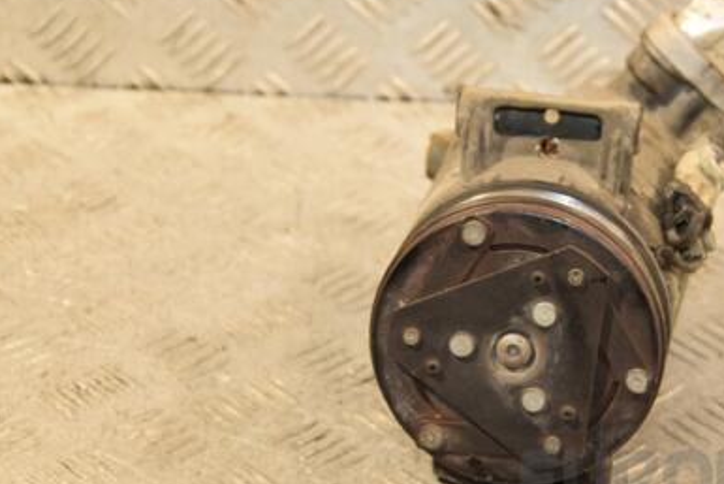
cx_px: 485
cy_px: 228
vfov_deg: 9.5
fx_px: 2917
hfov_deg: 14.1
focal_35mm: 145
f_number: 5.3
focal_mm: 62
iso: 800
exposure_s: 1/125
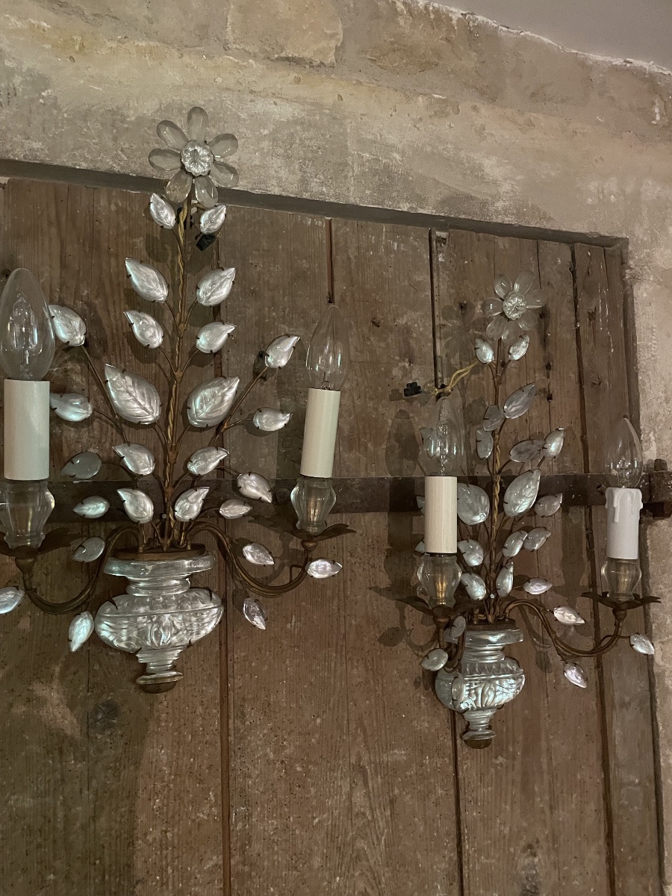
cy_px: 448
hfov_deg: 53.1
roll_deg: +0.9
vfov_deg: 67.3
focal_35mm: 26
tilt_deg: +4.5
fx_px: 673
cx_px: 336
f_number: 1.6
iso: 640
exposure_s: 1/25
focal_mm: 4.2
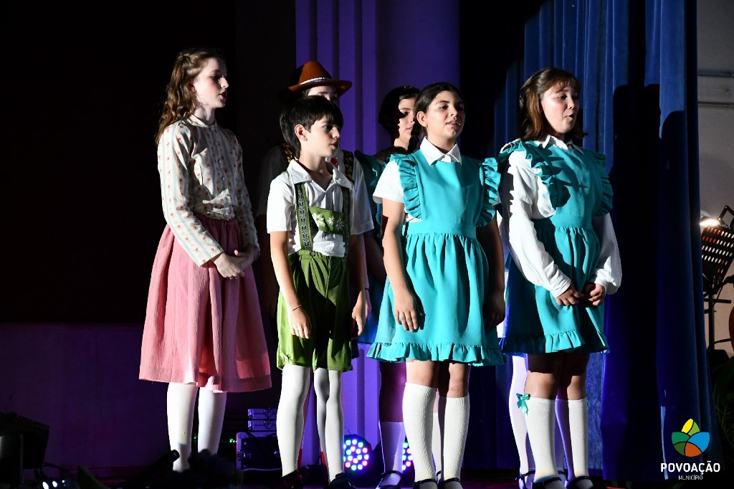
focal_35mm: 105
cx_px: 367
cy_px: 244
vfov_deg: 13.0
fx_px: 2140
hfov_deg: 19.5
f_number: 5.3
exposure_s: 1/100
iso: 3200
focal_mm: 70
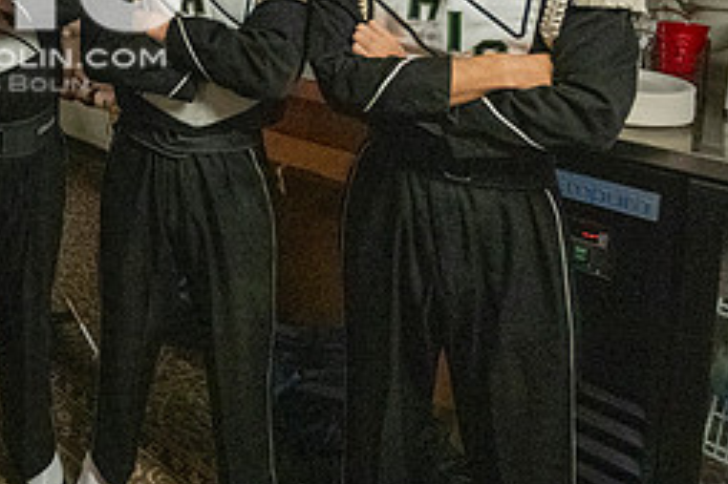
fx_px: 647
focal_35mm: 32
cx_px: -32
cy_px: -44
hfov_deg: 46.8
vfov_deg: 35.3
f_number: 4
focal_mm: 14
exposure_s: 1/500
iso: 12800
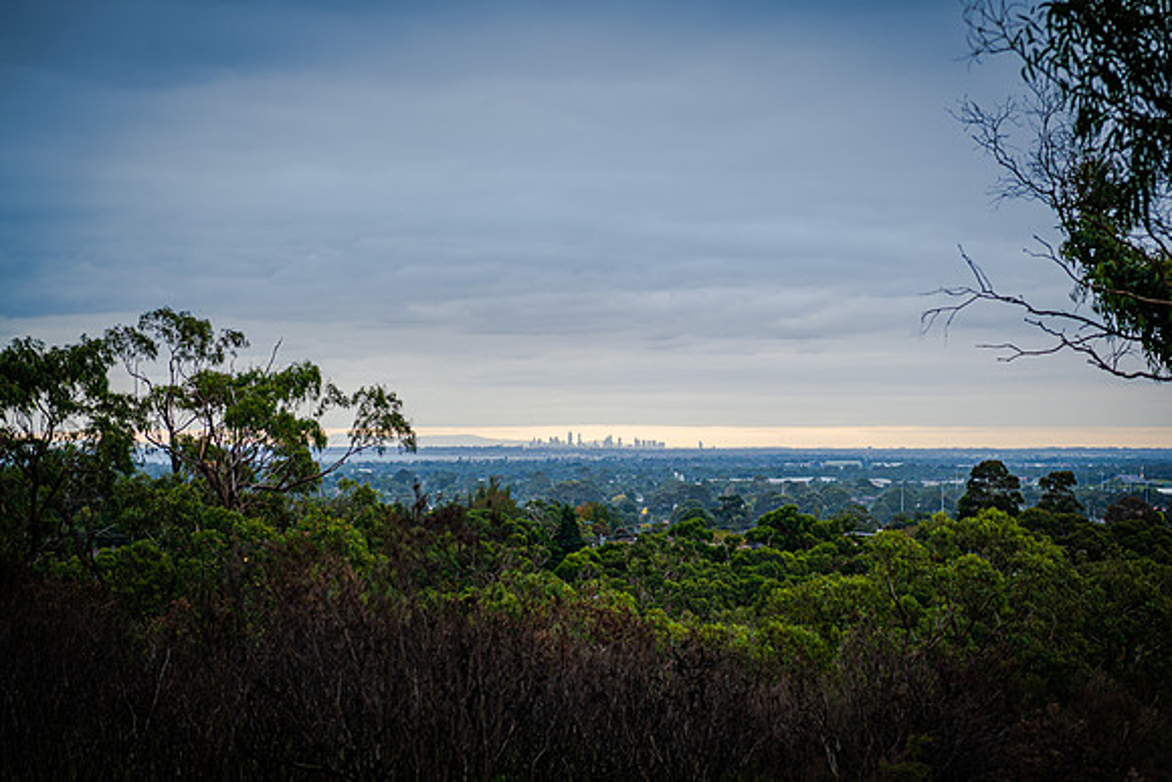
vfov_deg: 15.6
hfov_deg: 23.2
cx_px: 656
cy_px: 438
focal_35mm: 88
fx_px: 2857
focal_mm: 70
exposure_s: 1/60
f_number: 2.8
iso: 100
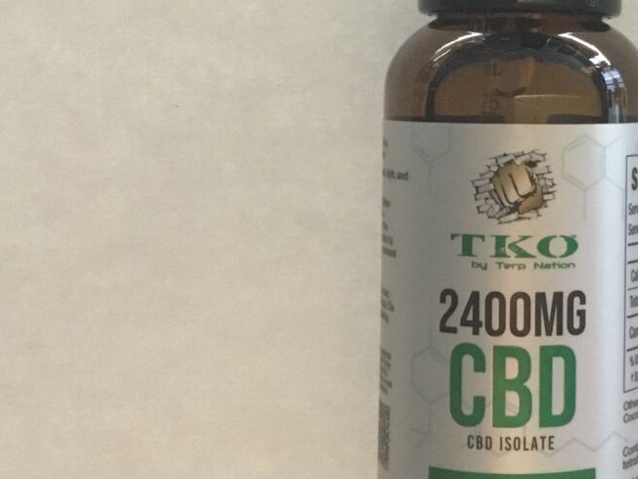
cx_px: 530
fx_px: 1345
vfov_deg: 19.9
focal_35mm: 73
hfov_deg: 26.1
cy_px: 79
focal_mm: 3.3
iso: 200
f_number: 2.4
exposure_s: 1/30
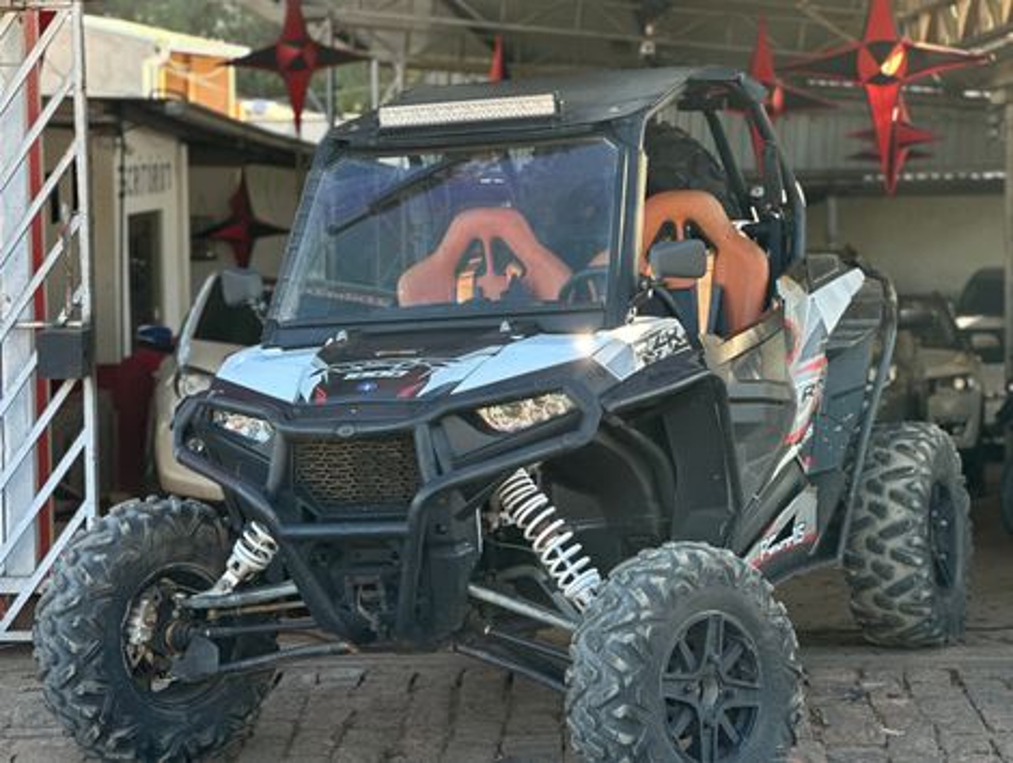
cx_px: 506
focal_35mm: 77
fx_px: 2257
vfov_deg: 19.2
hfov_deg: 25.3
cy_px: 382
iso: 64
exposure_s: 1/121
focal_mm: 9
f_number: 2.8
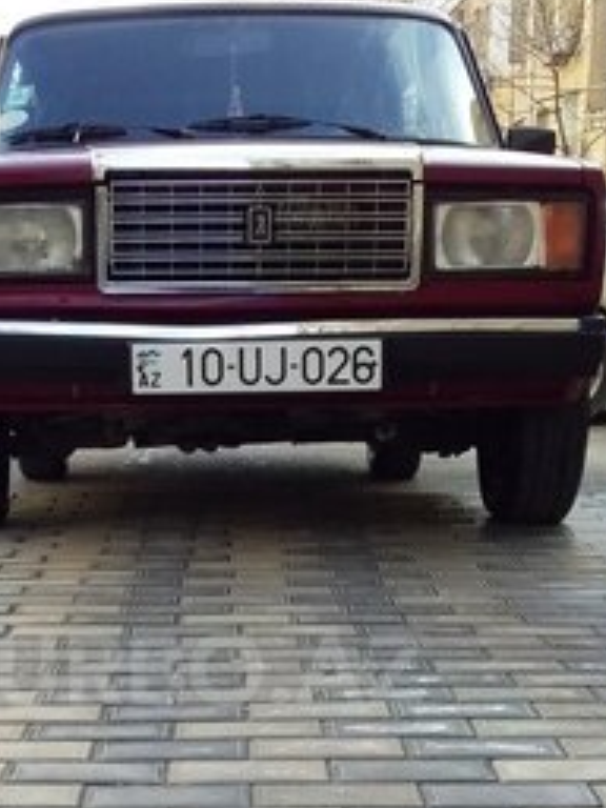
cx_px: 180
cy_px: 669
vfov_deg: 31.2
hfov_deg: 24.2
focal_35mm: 60
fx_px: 1401
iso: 40
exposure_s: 1/194
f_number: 2.2
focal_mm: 3.3
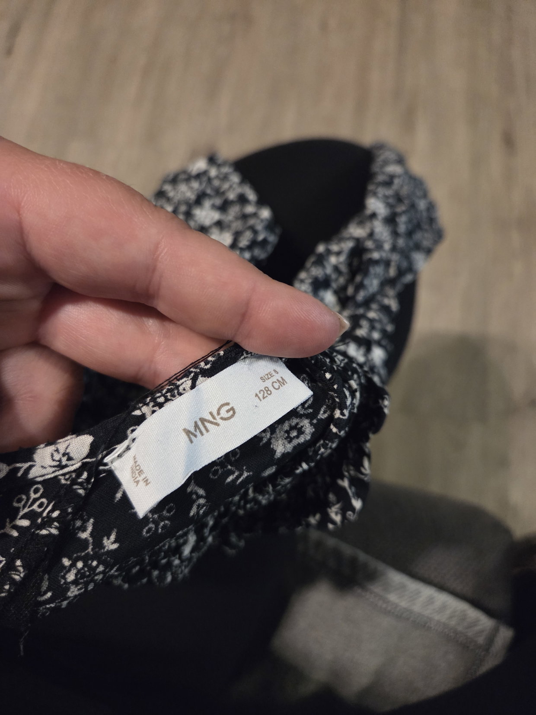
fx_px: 475
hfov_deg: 58.9
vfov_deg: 73.9
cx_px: 268
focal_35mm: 23
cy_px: 358
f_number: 1.8
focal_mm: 5.4
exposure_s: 1/100
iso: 1600
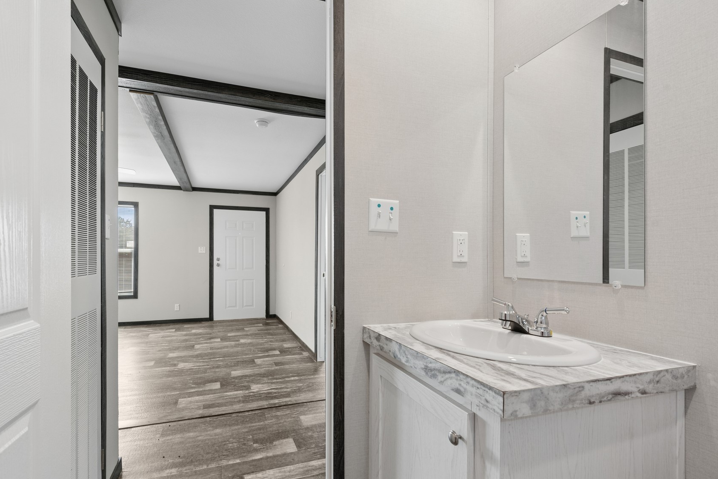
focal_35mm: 17
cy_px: 261
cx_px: 337
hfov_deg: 93.1
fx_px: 339
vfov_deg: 70.3
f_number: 8
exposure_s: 1/20
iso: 400
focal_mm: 14
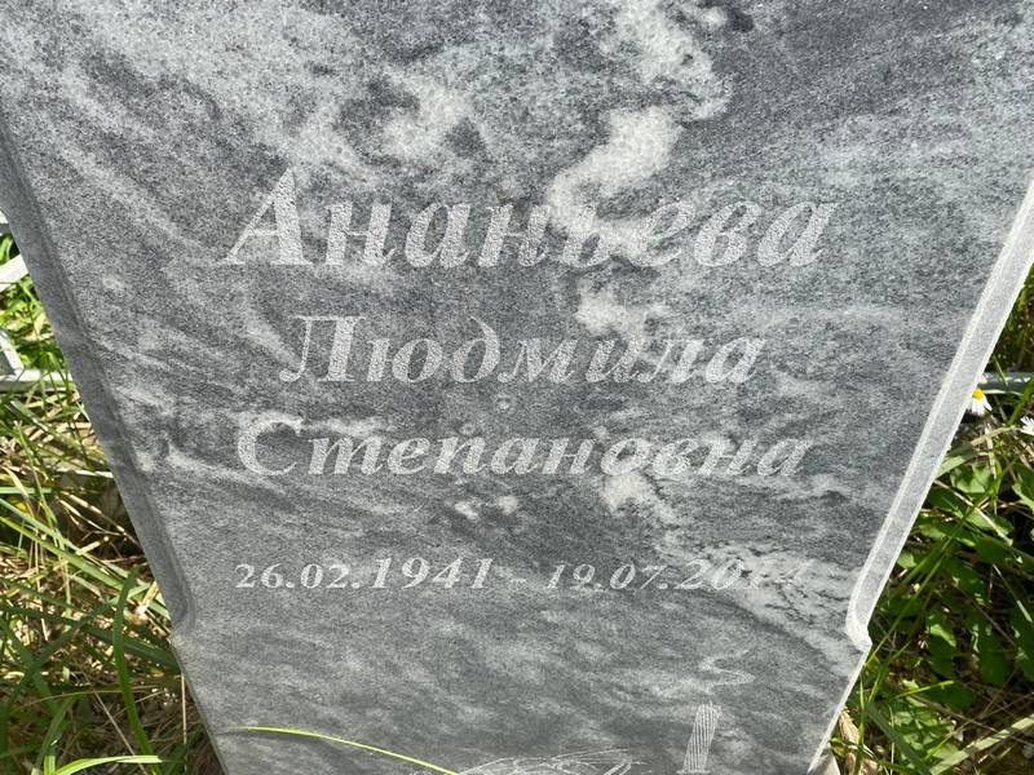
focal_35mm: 26
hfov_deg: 67.3
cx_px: 517
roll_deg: +2.7
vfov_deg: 53.1
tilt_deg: -40.0
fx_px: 777
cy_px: 388
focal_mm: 4.25
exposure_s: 1/1808
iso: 32
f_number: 1.8
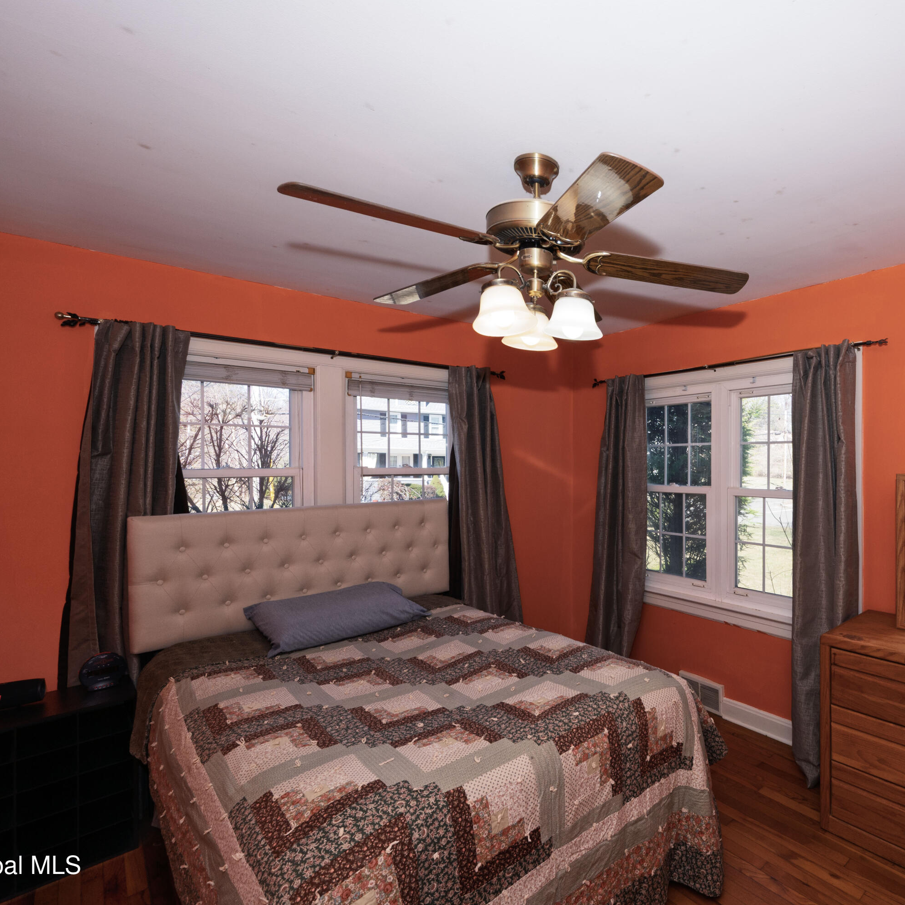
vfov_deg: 80.7
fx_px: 532
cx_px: 633
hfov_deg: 77.0
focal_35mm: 18
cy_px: 451
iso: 400
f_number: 11
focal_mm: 14
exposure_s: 1/90
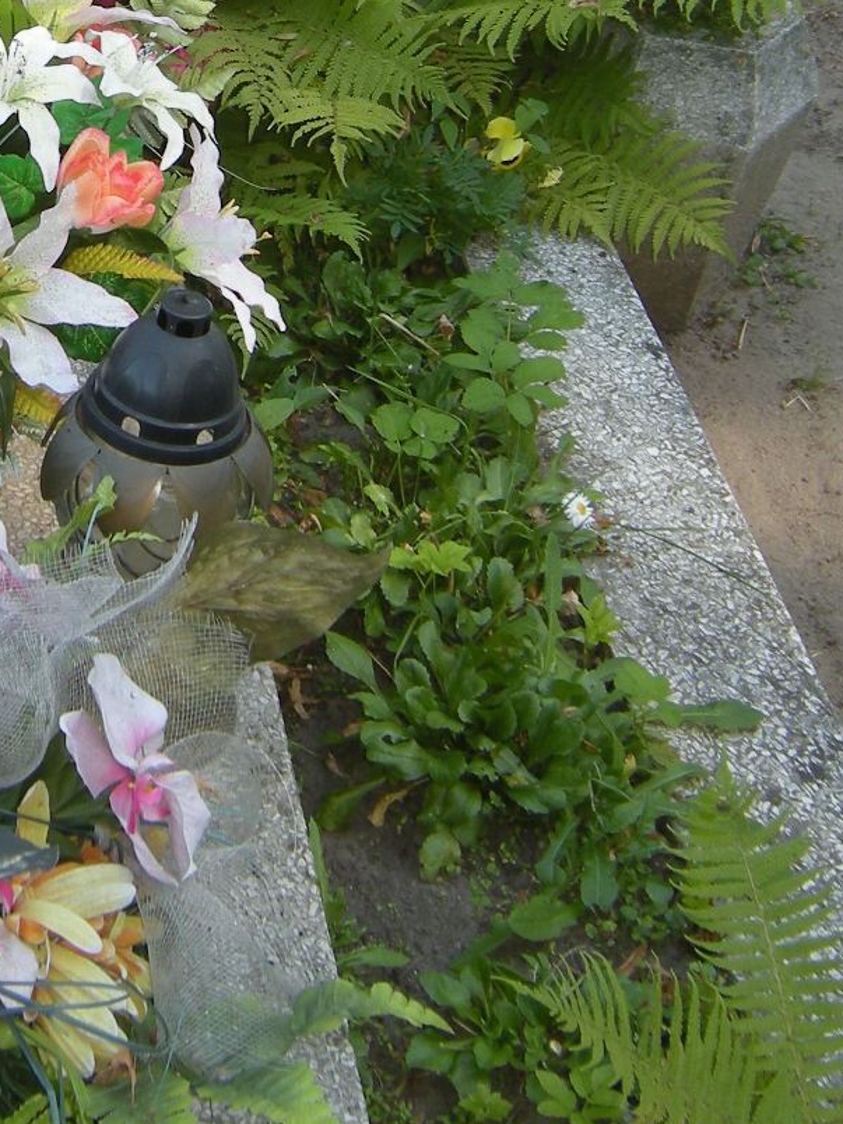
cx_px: -18
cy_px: -53
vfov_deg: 24.5
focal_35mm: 75
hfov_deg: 19.0
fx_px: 2435
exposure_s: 1/86.4
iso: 64
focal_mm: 5.3
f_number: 2.9
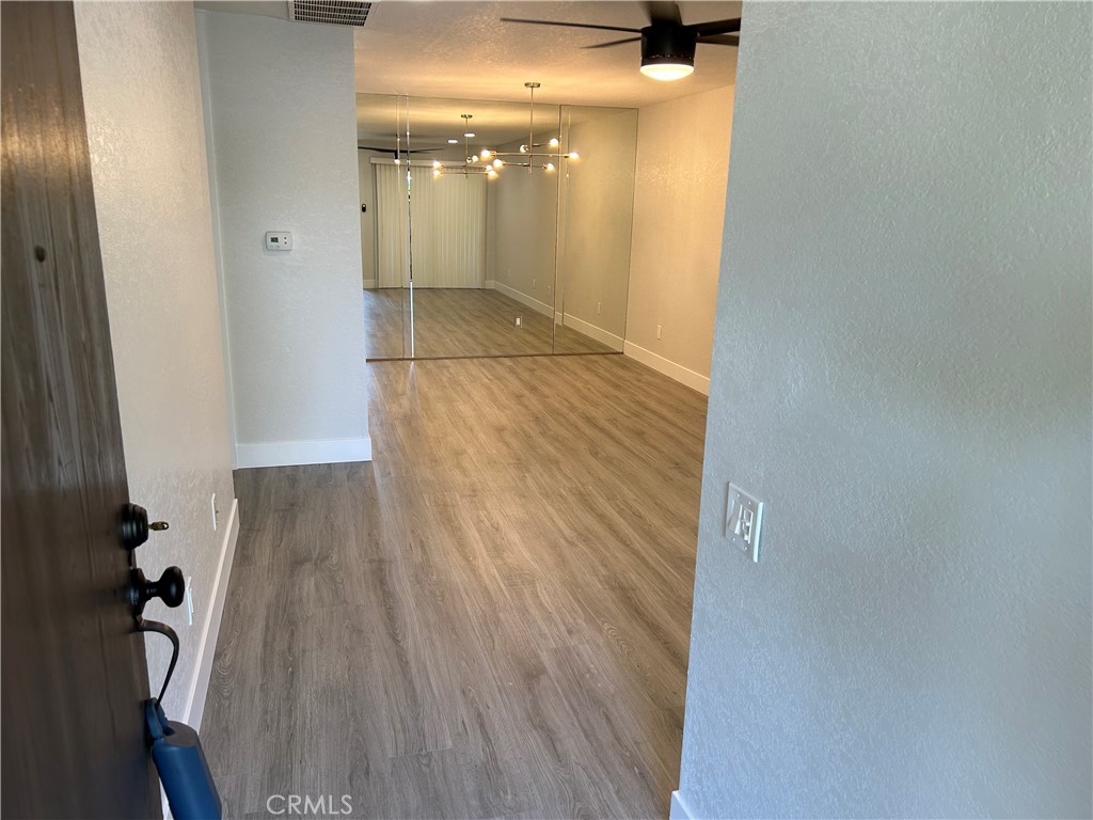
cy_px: 410
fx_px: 821
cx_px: 546
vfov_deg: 53.1
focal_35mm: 26
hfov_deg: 67.3
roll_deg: -0.8
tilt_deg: -15.6
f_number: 1.5
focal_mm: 5.7
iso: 80
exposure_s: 1/120
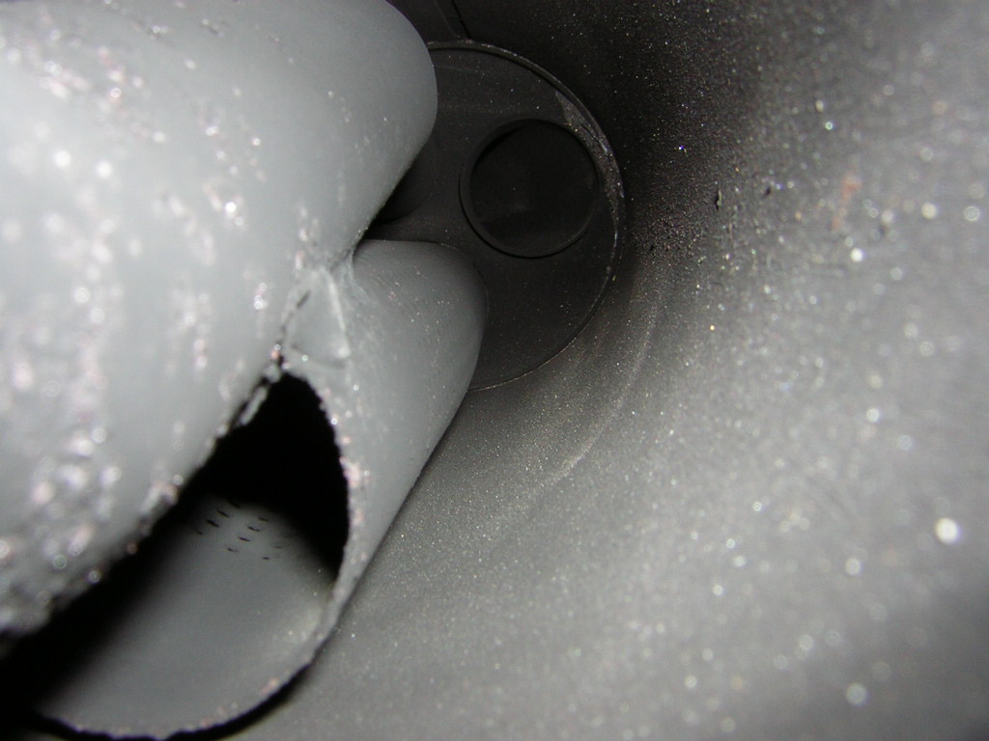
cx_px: 494
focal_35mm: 36
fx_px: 1029
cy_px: 370
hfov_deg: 51.4
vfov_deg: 39.7
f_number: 5.2
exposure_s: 1/60.1
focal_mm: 4.7
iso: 50
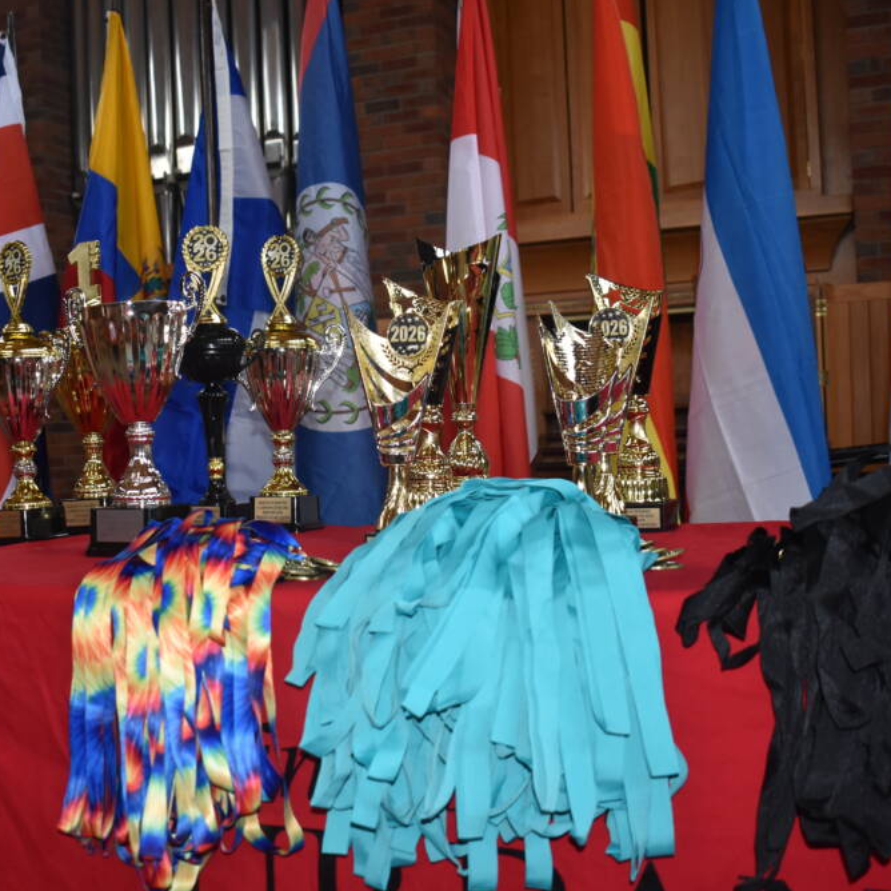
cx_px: 327
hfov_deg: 38.9
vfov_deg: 39.2
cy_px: 441
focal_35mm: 43
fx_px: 1252
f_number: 3.8
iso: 800
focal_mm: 22
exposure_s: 1/125
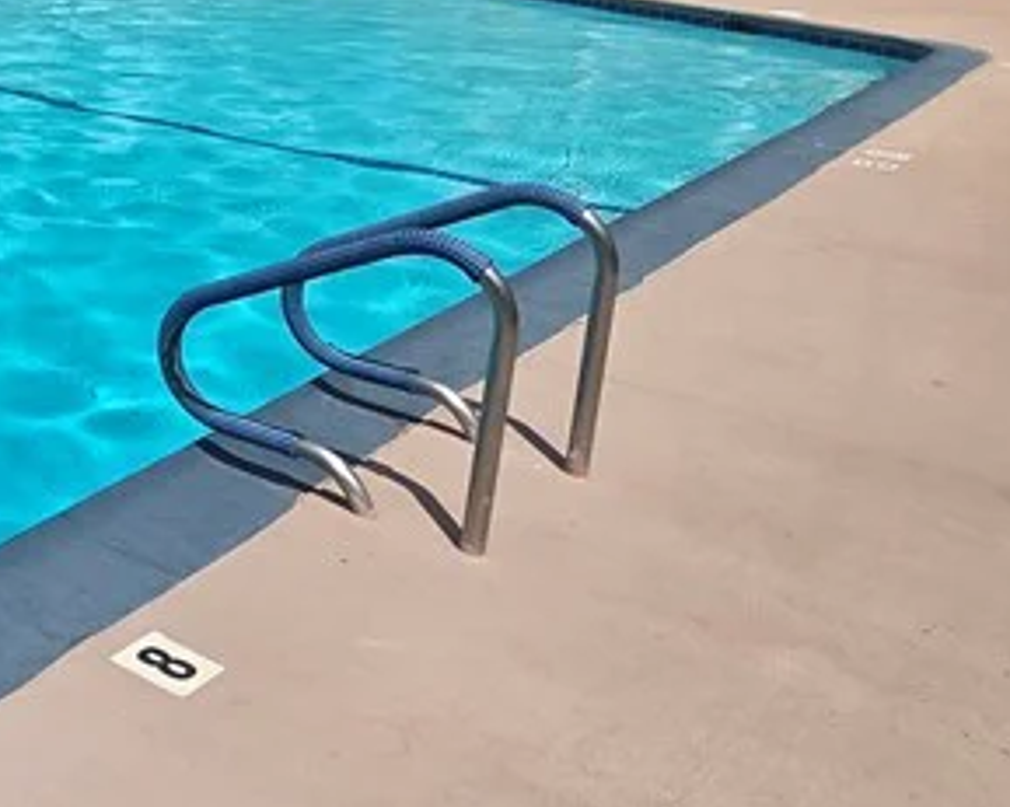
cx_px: -349
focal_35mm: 45
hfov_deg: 30.7
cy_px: 63
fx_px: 1345
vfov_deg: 31.6
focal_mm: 2.2
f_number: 2.2
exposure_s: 1/3291
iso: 50
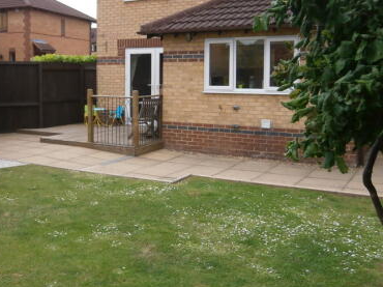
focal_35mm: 41
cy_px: 85
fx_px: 453
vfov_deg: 34.6
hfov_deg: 44.6
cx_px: 105
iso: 80
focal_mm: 4.7
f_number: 2.8
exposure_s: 1/400
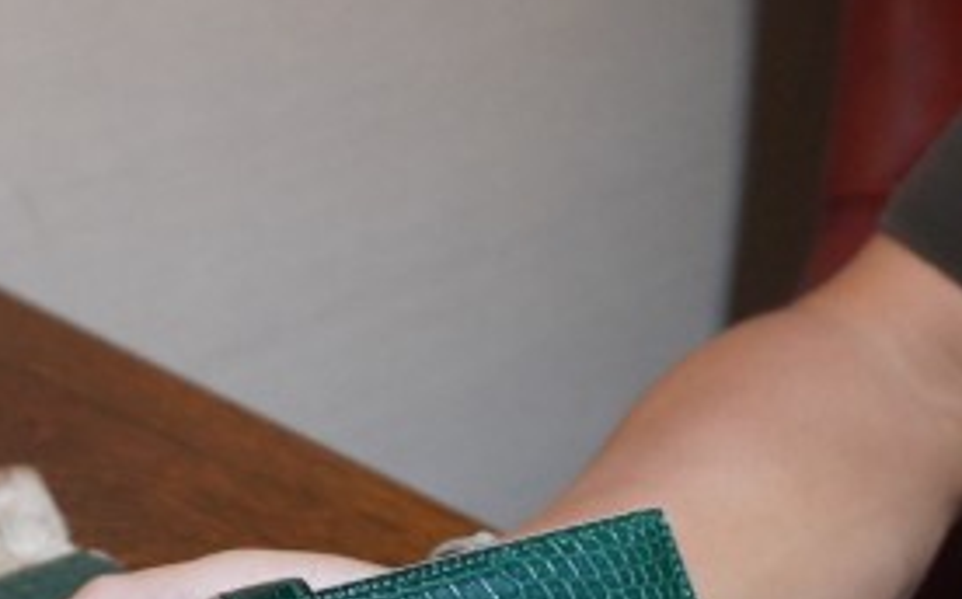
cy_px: 789
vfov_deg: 17.2
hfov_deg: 29.0
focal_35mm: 71
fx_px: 1860
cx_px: 464
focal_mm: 16
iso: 2500
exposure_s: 1/160
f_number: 3.5
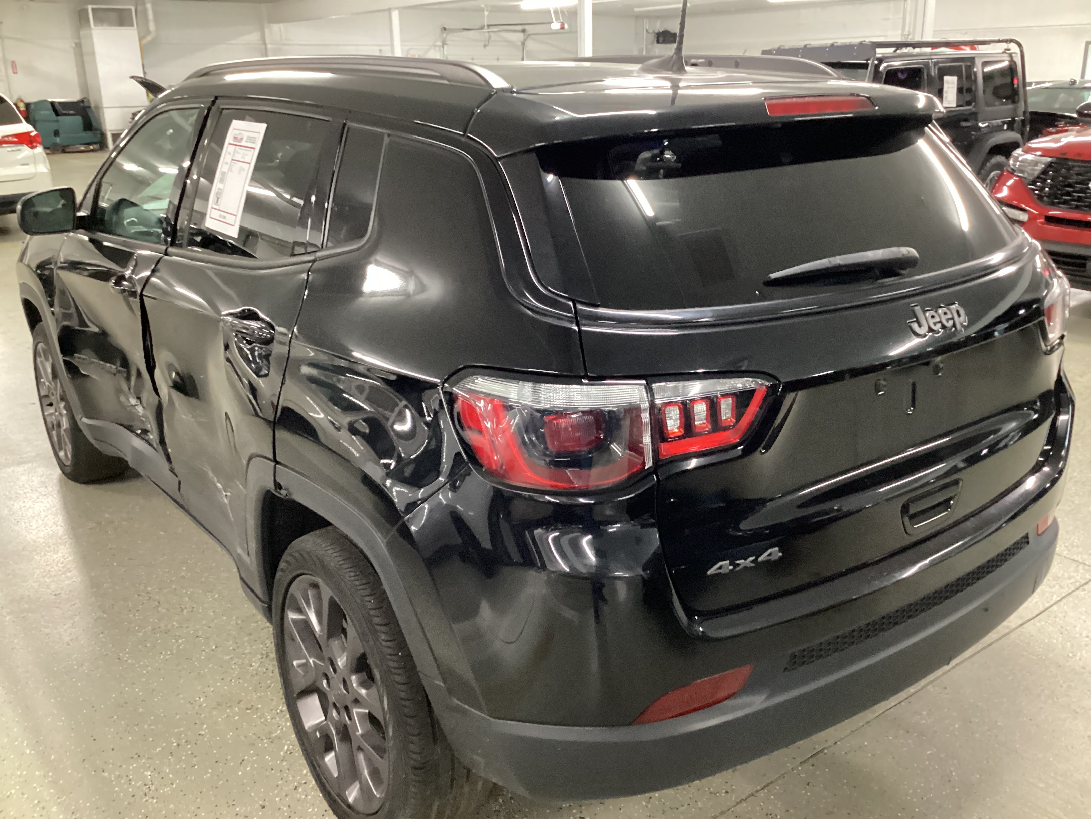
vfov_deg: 45.4
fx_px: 977
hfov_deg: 58.4
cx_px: 546
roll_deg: +0.7
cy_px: 410
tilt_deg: -20.4
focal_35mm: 31
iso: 640
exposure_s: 1/30
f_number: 2.4
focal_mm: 3.3
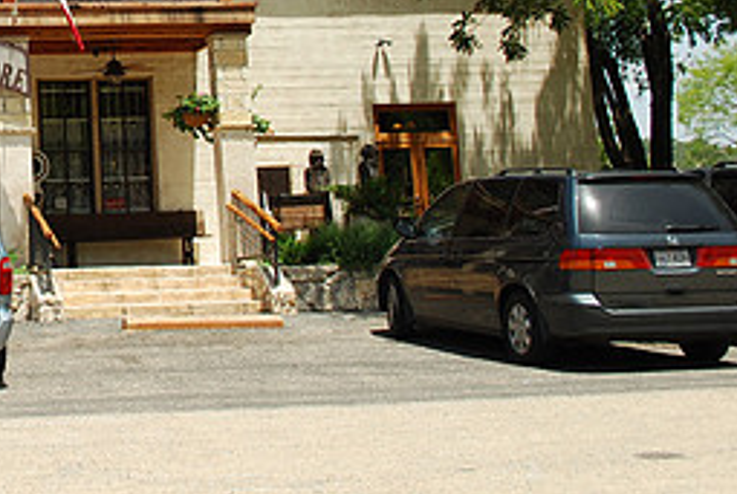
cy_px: -4
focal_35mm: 75
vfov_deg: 17.8
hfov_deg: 25.1
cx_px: -64
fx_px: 1538
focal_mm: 22
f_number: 7.1
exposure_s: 1/250
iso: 100
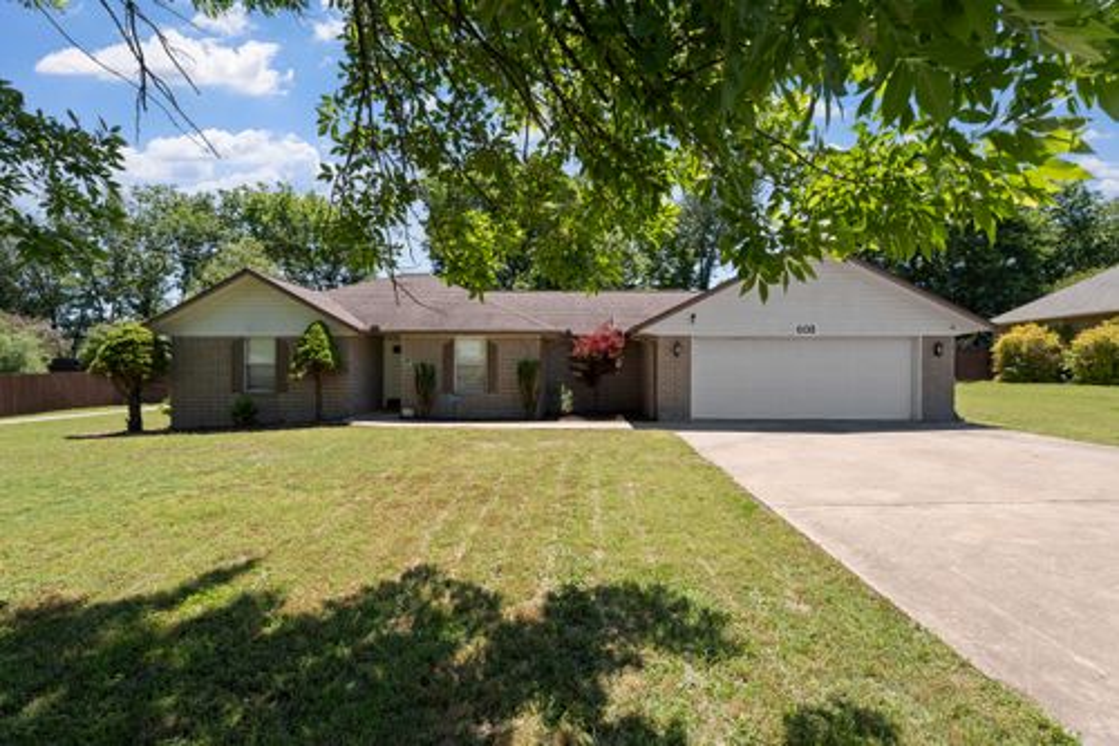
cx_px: 560
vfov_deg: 73.7
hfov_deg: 96.8
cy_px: 373
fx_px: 497
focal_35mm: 16
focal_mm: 16
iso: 200
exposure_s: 1/320
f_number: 9
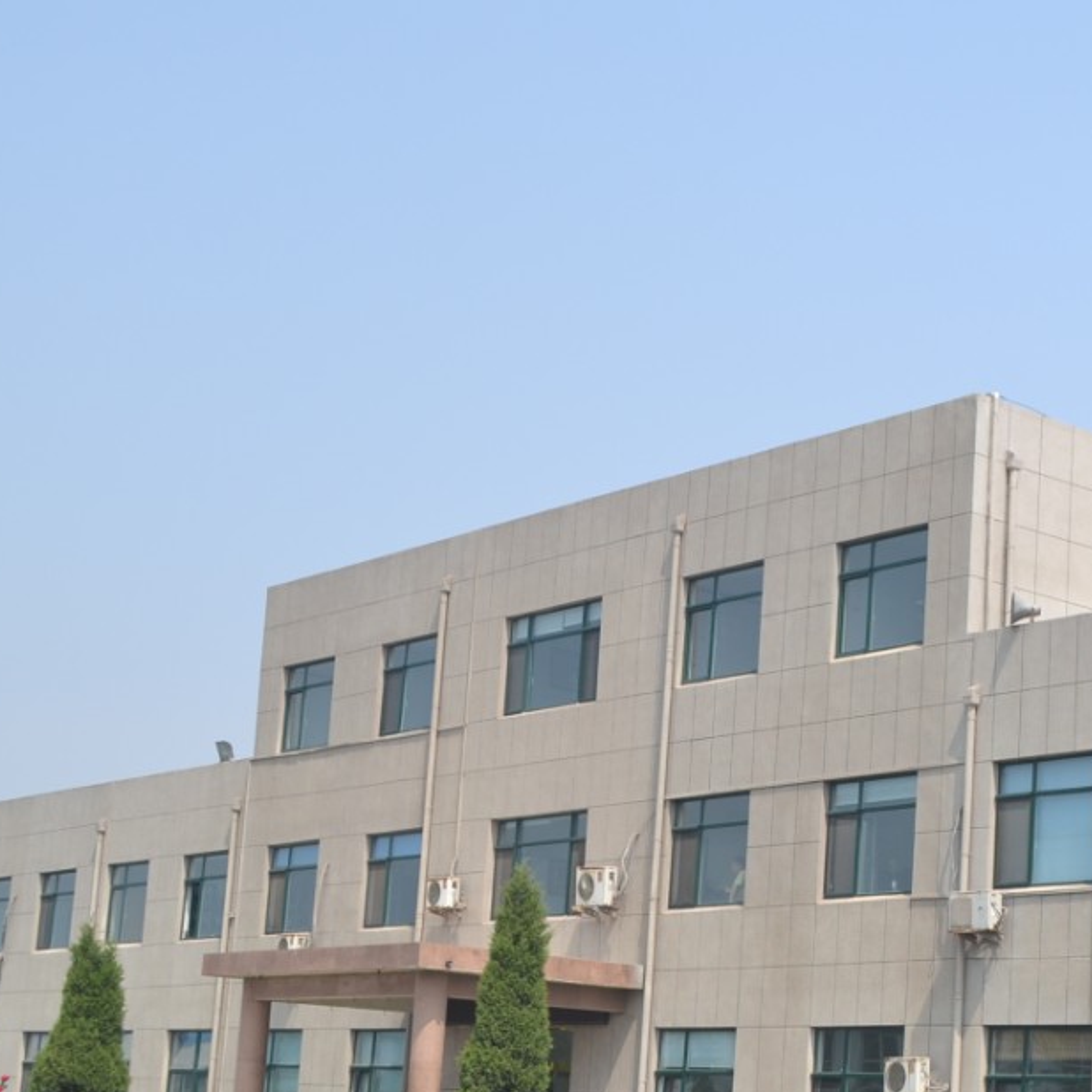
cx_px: 1020
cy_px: 716
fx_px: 2356
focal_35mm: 66
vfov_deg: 26.0
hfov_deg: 25.2
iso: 100
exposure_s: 1/250
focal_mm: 20
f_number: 8
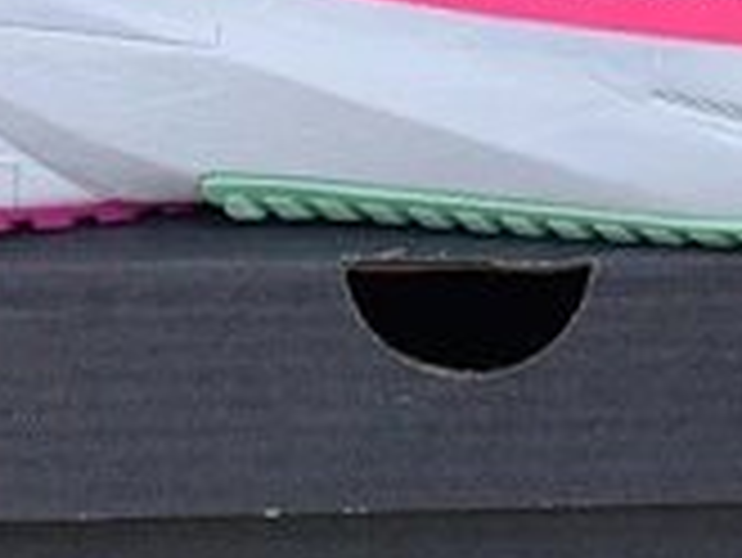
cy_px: 81
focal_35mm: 120
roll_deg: +0.5
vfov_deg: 12.3
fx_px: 2574
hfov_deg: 16.4
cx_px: 481
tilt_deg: -21.0
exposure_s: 1/327
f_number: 2.4
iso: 25
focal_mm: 3.3
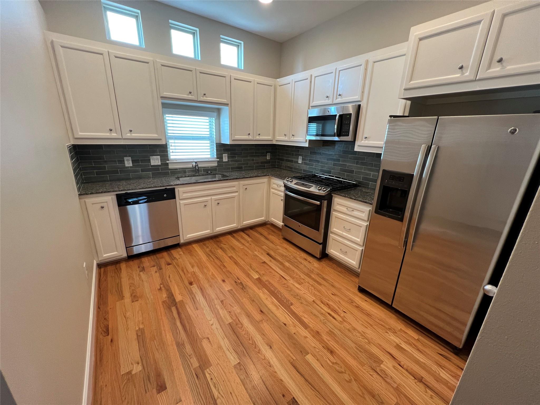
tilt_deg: -18.2
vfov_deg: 89.9
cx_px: 270
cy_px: 202
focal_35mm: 13
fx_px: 203
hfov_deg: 106.2
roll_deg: -2.0
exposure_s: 1/60
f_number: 1.8
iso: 250
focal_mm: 1.57
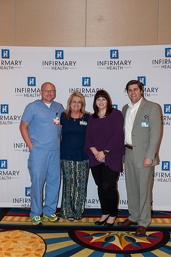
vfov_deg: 45.0
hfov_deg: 30.8
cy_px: 128
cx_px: 86
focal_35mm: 44
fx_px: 311
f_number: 5.6
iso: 400
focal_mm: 29
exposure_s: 1/50
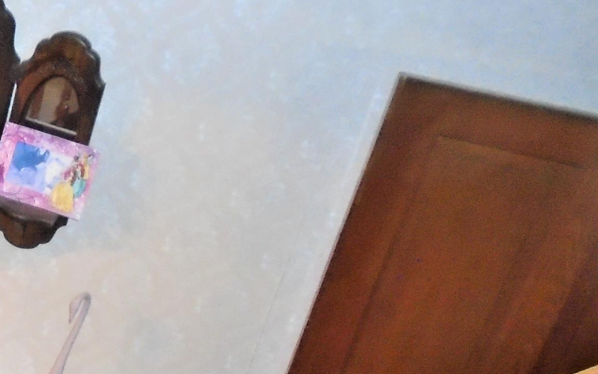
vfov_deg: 17.7
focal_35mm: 72
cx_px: -169
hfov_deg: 25.0
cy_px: 367
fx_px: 1174
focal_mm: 4.6
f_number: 3.2
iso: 400
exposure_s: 1/30
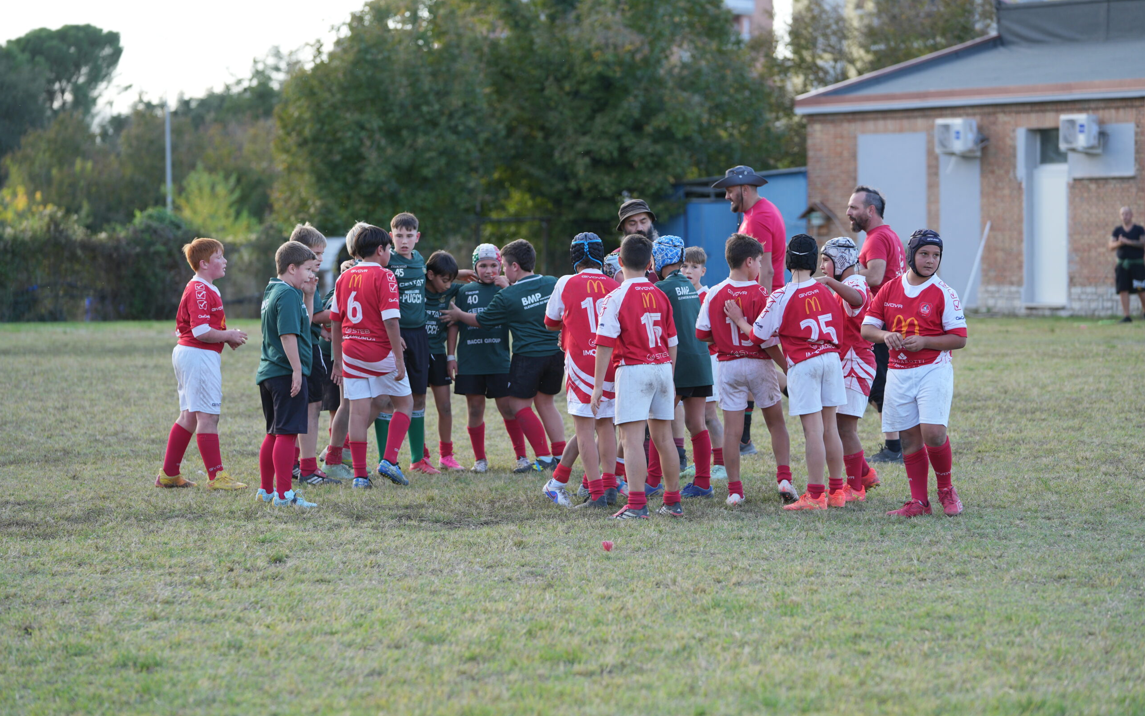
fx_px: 4400
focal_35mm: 141
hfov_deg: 14.8
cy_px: 334
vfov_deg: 9.3
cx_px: 572
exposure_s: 1/320
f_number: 3.5
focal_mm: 138
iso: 250
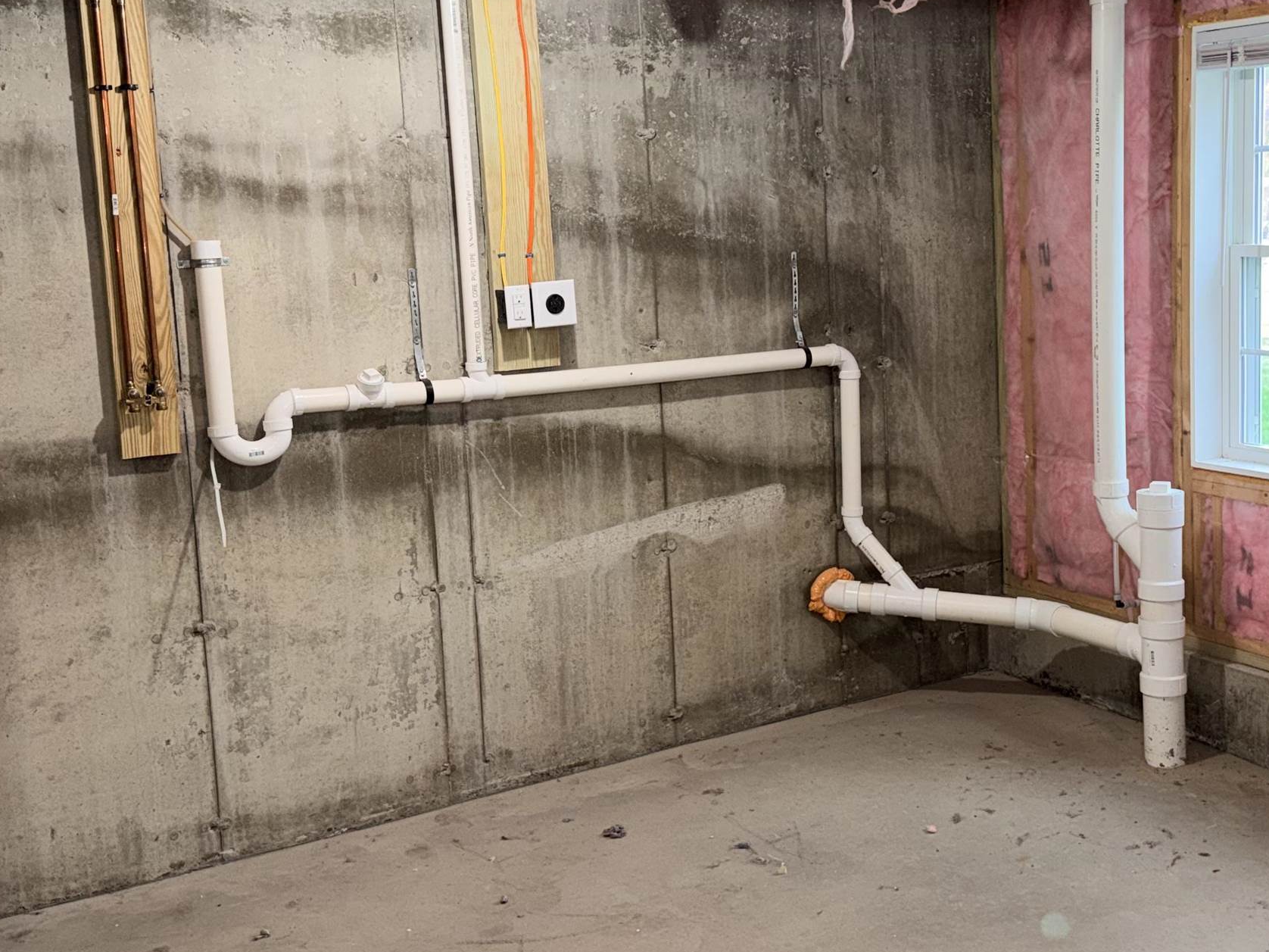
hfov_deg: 42.6
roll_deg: +2.6
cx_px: 806
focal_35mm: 44
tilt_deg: -7.3
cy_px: 394
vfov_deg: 32.8
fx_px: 1613
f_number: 1.78
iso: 80
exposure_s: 1/17
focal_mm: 6.76
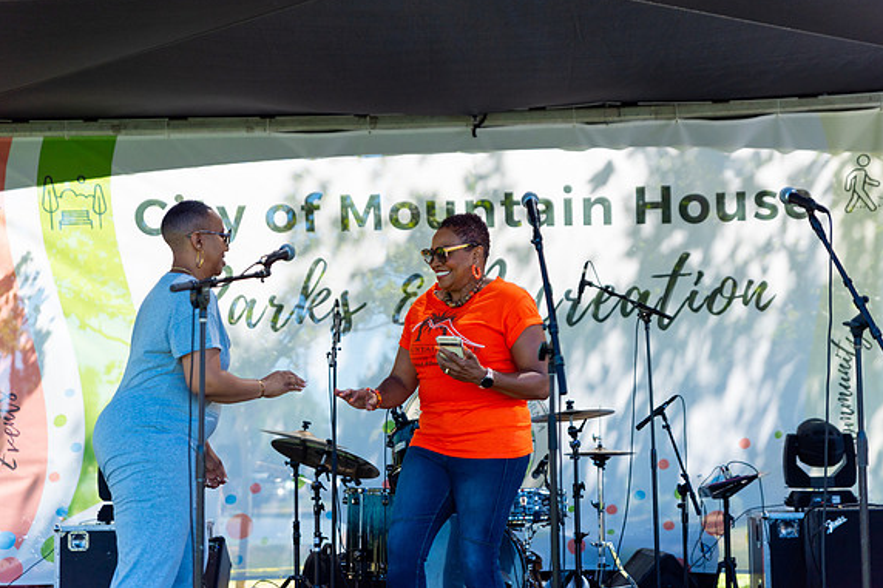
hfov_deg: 28.5
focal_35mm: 71
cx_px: 443
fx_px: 1741
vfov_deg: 19.2
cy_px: 291
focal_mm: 70
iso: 160
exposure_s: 1/4000
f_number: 2.8
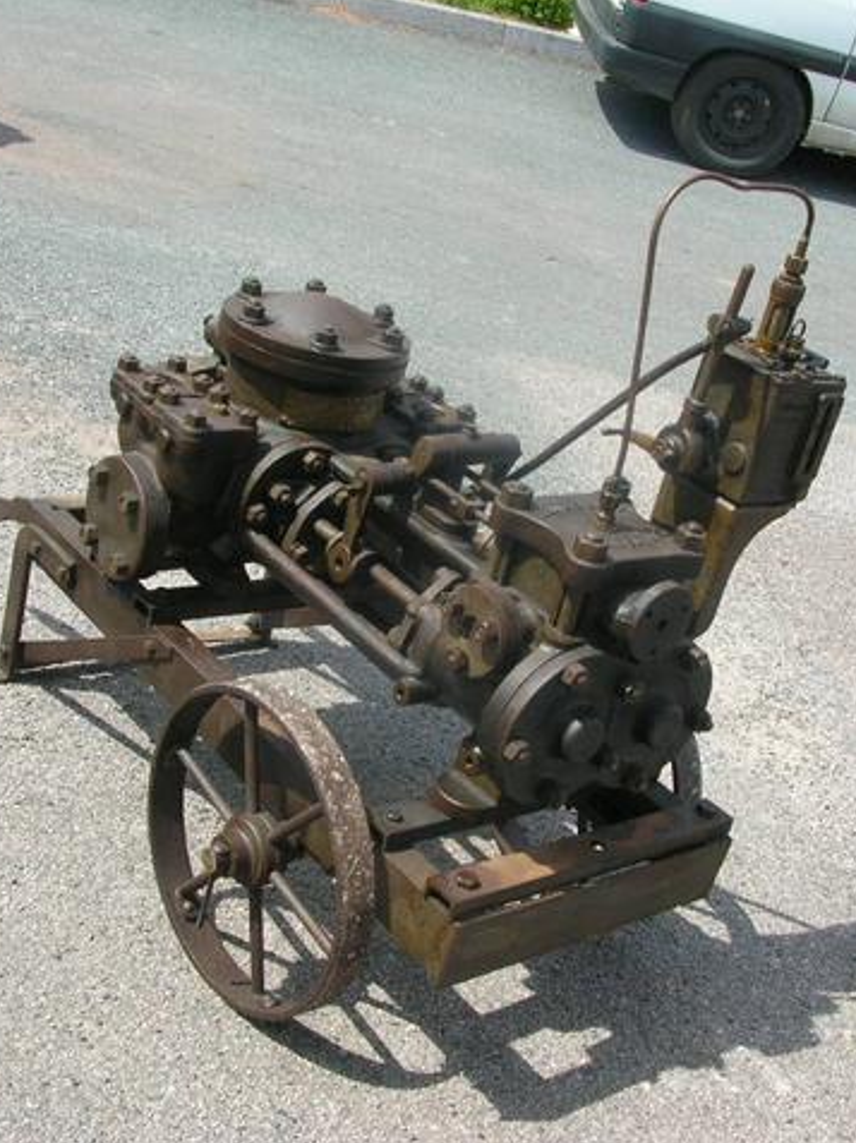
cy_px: 570
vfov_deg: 40.5
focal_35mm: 47
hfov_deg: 30.8
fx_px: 1552
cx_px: 501
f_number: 5.6
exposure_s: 1/134
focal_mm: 5.8
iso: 50
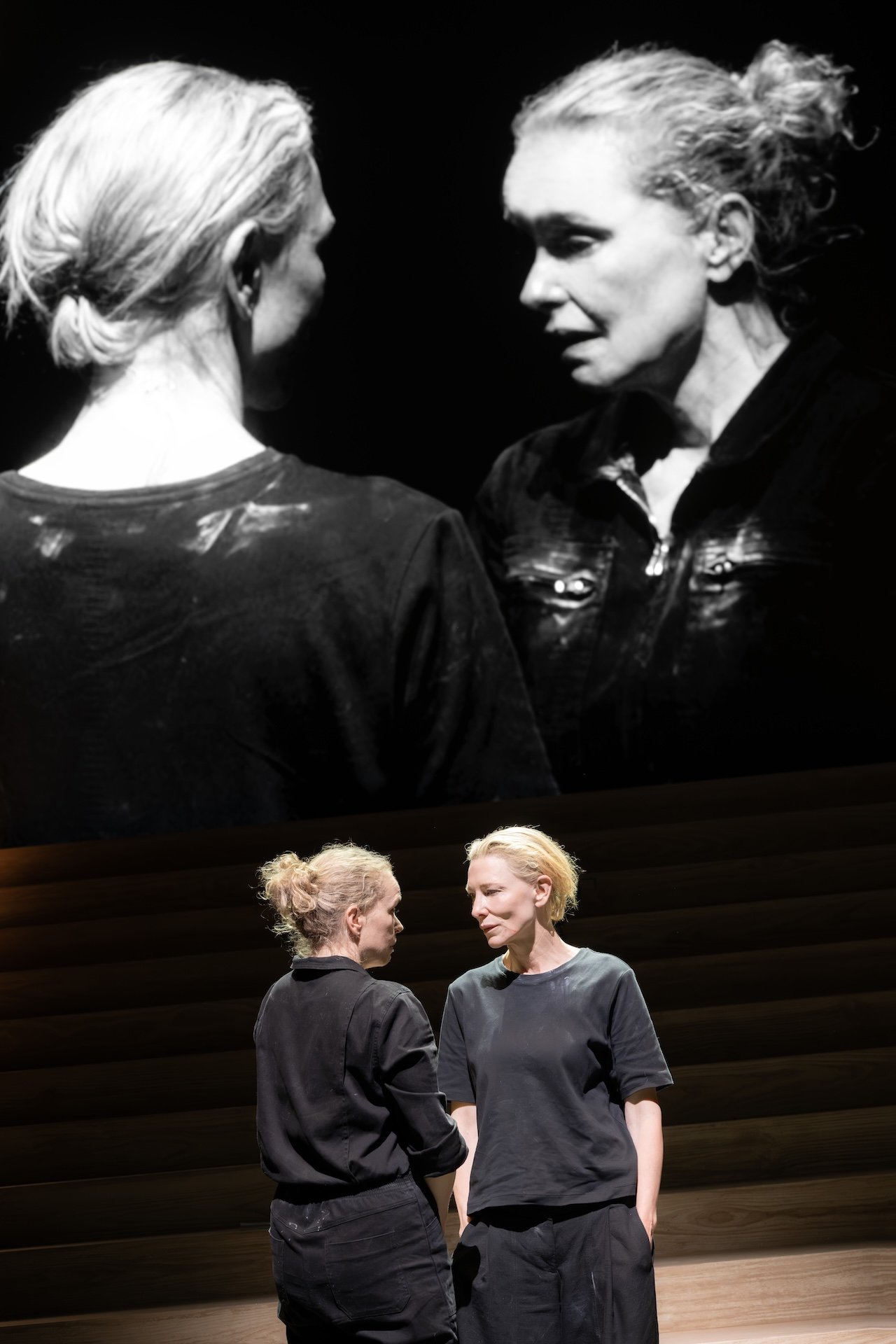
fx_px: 2762
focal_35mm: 74
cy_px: 672
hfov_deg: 18.4
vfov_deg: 27.3
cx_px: 448
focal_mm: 74
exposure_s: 1/100
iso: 1250
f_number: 4
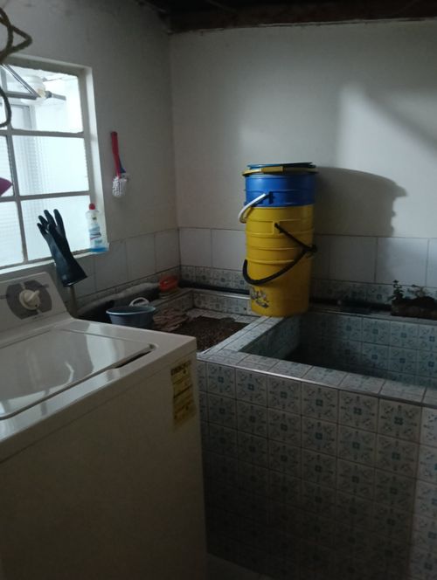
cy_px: 290
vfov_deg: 65.2
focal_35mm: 27
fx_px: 453
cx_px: 218
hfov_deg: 51.5
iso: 1600
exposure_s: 1/17.1
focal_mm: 3.98
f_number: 1.8
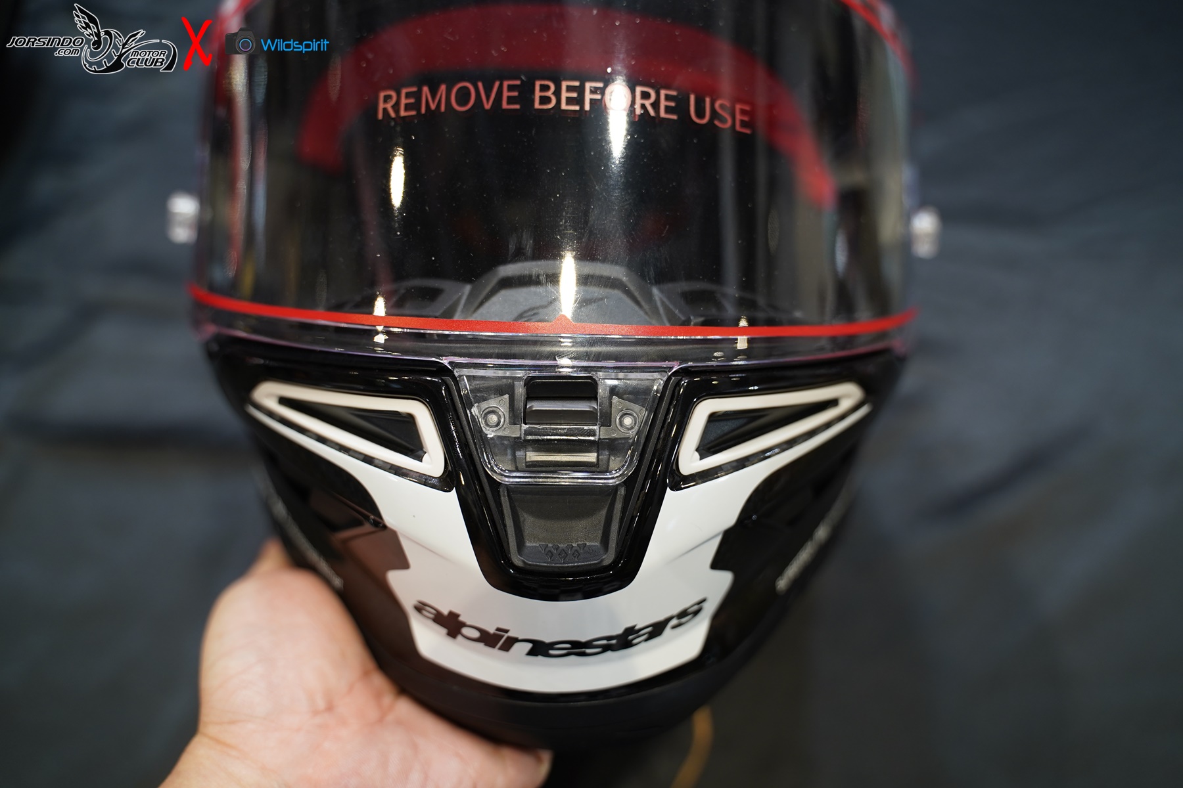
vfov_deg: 45.0
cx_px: 592
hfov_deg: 63.7
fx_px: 953
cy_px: 394
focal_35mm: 29
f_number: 2.8
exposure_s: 1/60
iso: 640
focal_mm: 29
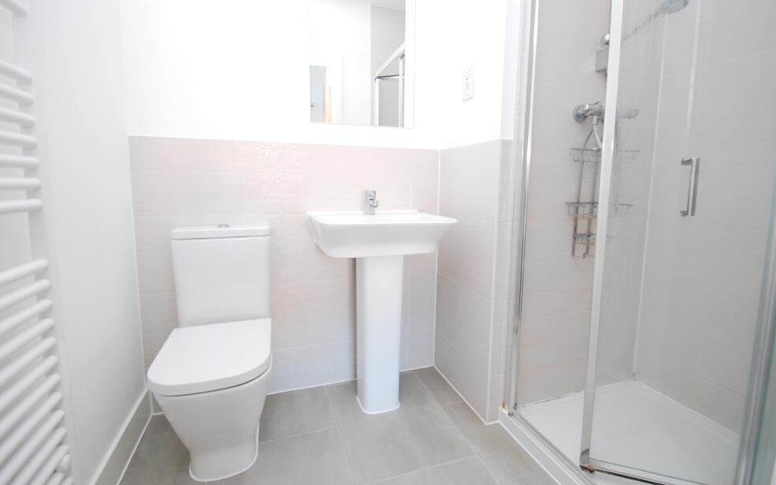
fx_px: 338
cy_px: 218
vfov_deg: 71.1
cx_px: 385
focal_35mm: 16
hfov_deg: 97.8
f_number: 3.5
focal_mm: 10
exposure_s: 1/20
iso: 400
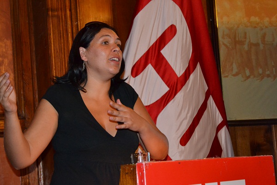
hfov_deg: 24.6
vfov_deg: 16.6
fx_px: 635
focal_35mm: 82
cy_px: 92
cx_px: 138
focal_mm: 55
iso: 3200
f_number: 5.6
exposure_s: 1/60
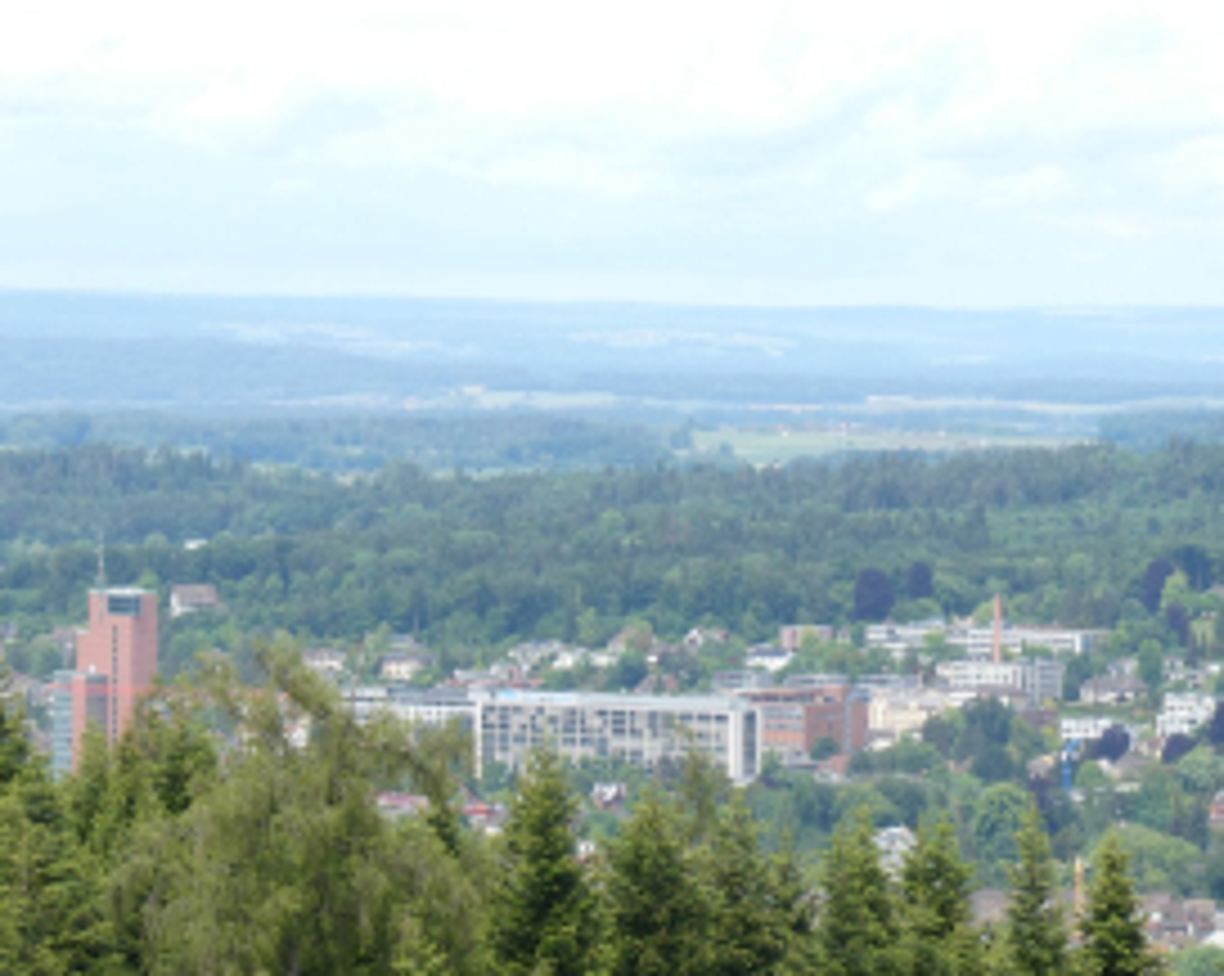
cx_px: 362
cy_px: 706
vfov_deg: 7.5
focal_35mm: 207
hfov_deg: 9.3
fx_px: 7491
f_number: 5.3
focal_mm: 24.2
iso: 80
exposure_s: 1/200
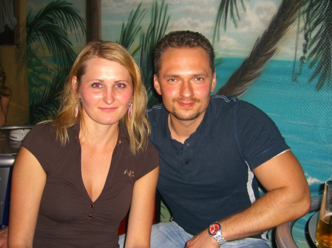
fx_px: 374
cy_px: 121
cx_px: 167
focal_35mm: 39
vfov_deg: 36.8
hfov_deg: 47.9
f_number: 2.8
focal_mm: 7.9
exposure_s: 1/60
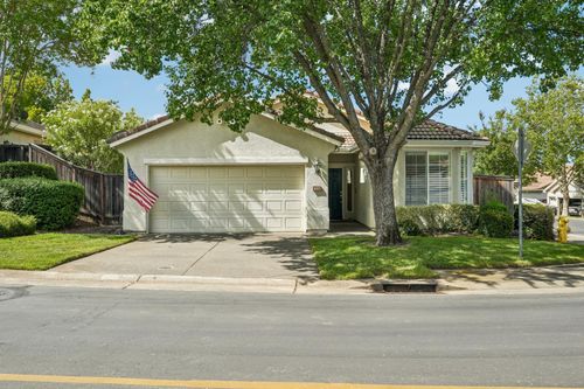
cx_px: 292
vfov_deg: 42.9
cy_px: 194
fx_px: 495
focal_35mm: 30
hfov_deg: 61.1
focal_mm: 30.5
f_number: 8
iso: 100
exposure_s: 1/125
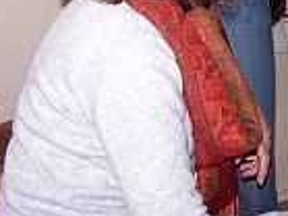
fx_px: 1139
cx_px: 342
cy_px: -119
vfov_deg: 10.4
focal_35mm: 137
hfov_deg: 14.0
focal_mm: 6.3
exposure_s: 1/60
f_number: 2.8
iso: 140
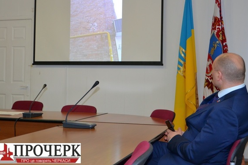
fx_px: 351
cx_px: 131
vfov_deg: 26.5
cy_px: 72
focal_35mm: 51
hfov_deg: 38.9
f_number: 4.5
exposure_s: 1/60
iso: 1600
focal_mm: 30
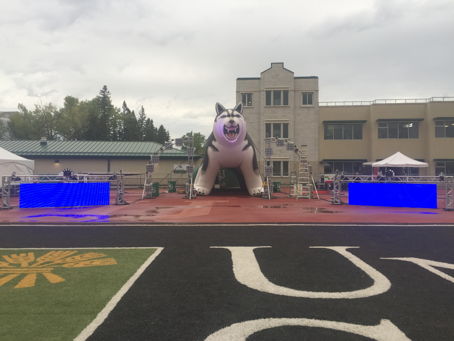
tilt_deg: +1.9
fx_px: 380
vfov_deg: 48.2
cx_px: 227
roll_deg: -0.3
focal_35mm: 29
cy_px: 170
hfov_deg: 61.7
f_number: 2.2
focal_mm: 4.15
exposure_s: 1/120
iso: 32
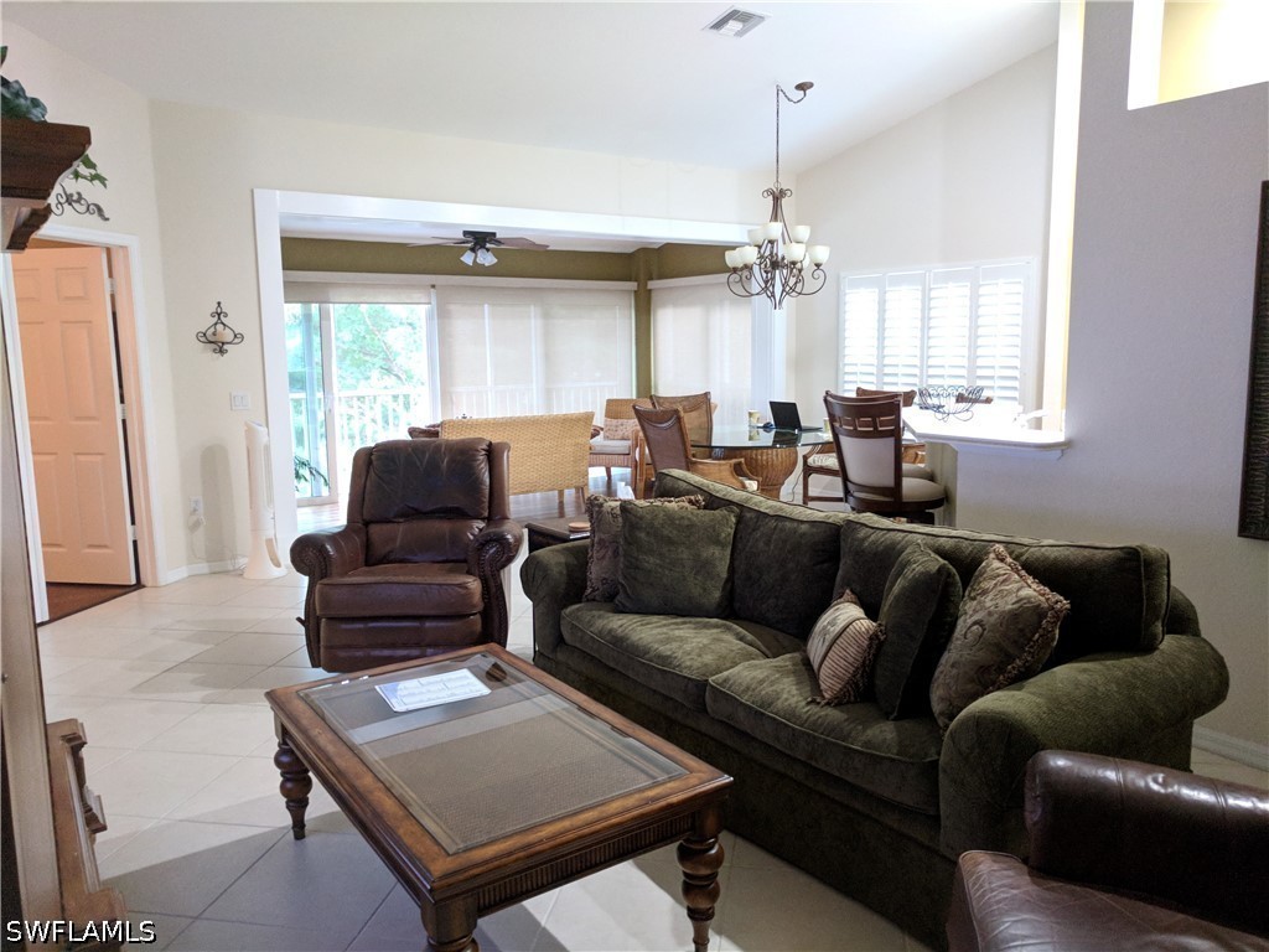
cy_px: 476
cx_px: 634
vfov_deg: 53.1
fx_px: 953
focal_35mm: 26
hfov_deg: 67.3
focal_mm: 4.67
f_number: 2
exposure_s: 1/24
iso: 1192
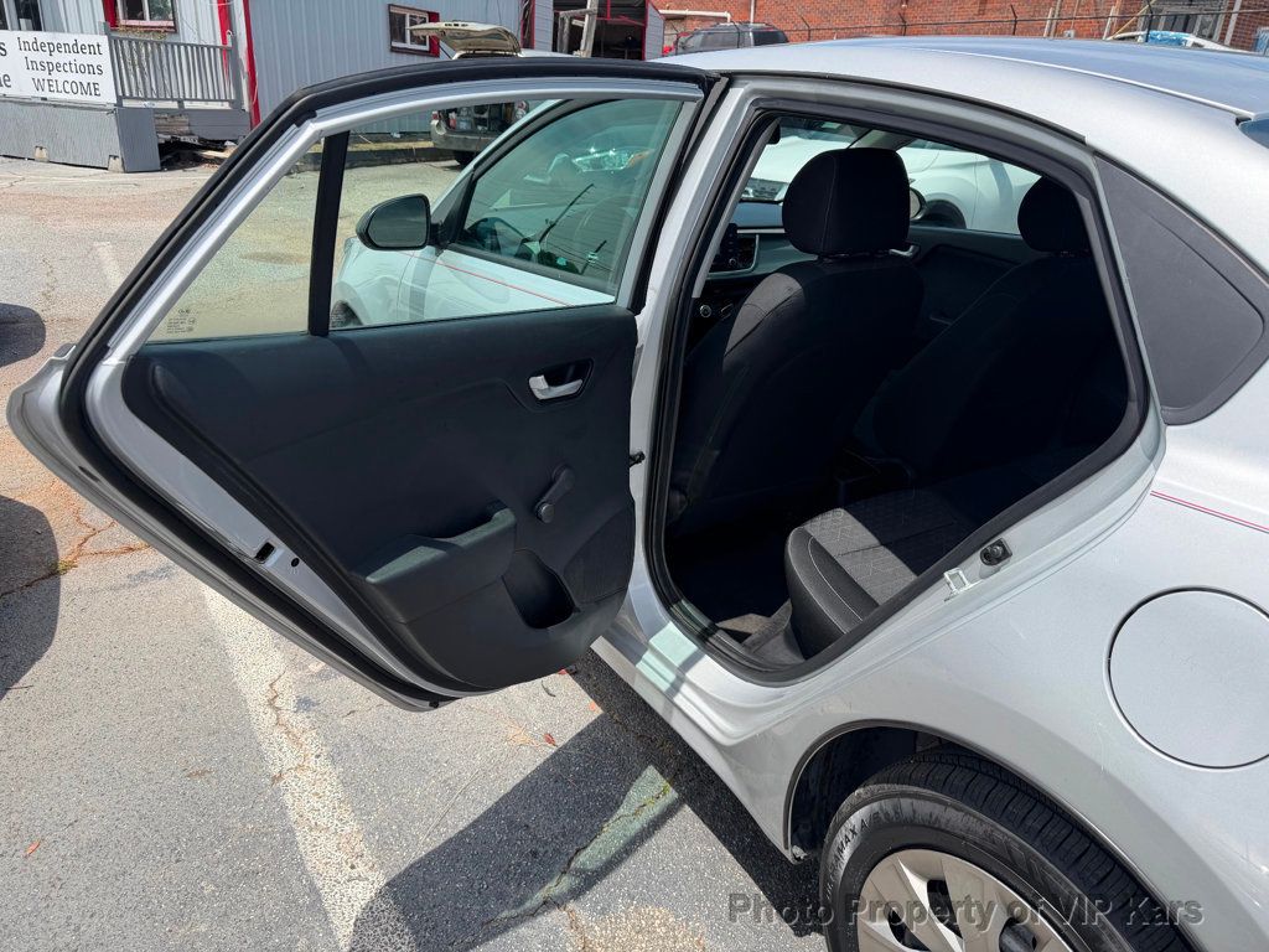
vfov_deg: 56.8
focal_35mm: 24
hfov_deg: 71.6
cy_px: 476
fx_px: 880
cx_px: 634
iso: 80
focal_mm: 6.76
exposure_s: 1/2445
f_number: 1.78
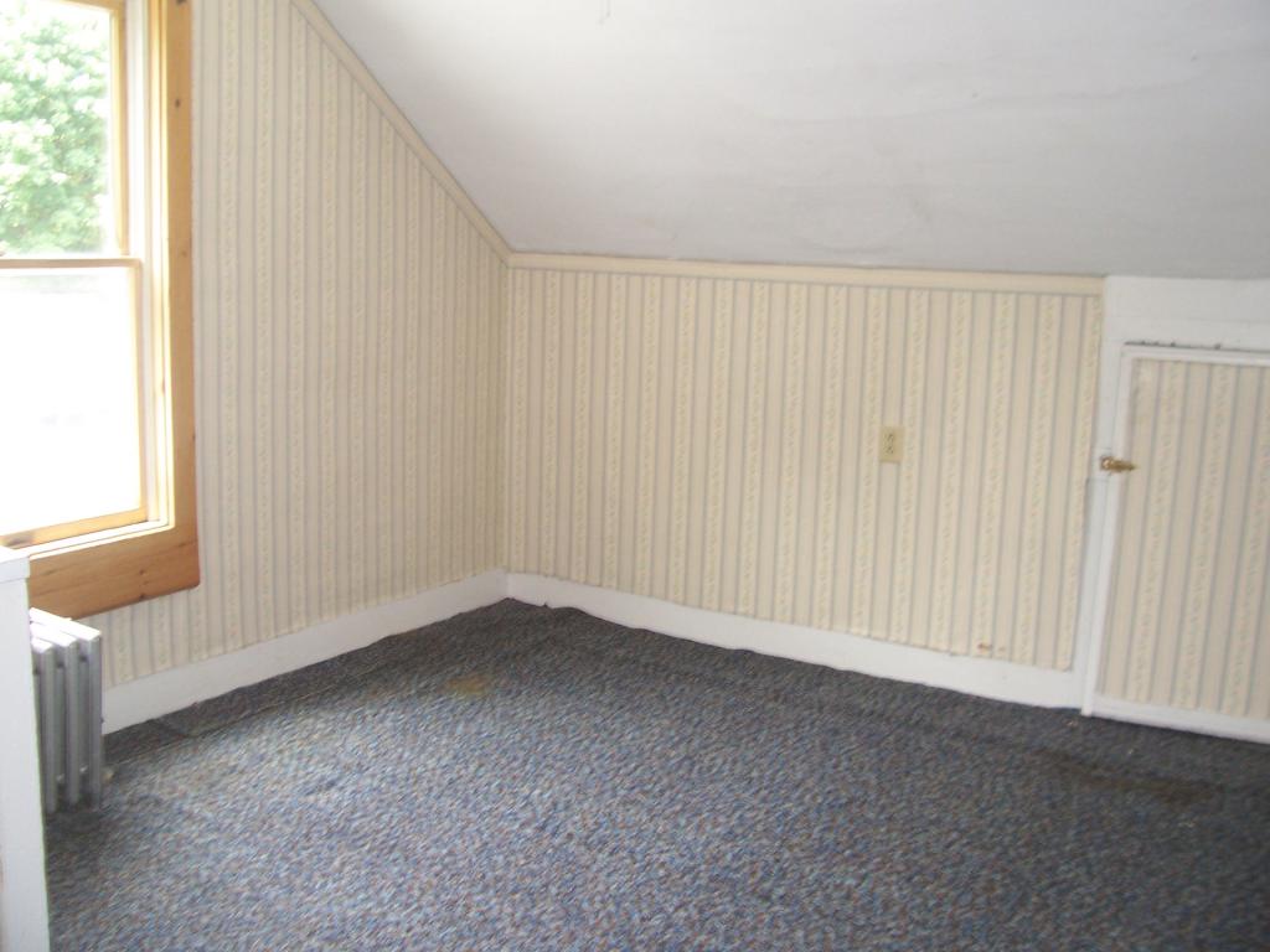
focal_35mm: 34
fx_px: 1247
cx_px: 635
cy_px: 476
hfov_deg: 54.0
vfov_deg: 41.8
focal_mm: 5.6
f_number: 2.7
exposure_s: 1/60
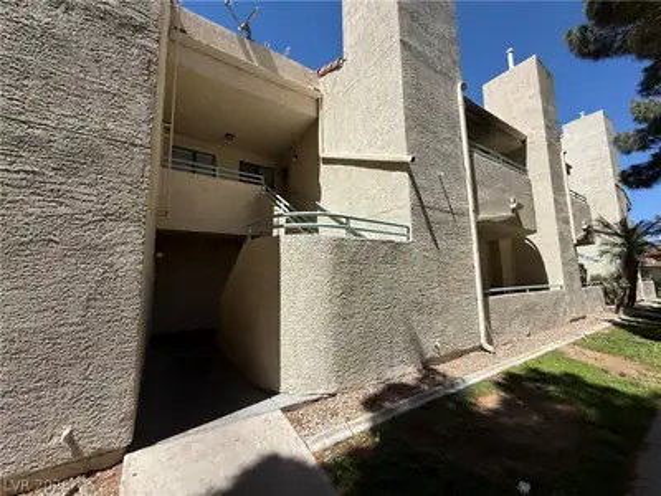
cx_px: 330
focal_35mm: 14
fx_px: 267
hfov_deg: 102.1
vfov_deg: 85.7
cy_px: 248
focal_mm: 2.22
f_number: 2.2
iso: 50
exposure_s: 1/2320
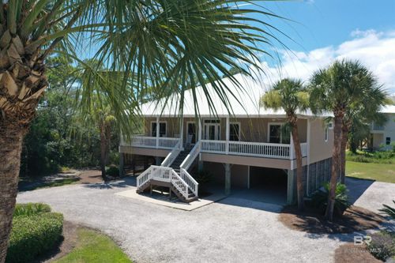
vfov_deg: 46.4
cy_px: 132
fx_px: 307
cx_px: 198
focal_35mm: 28
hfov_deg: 65.5
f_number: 3.5
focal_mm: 10.26
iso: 100
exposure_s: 1/1000
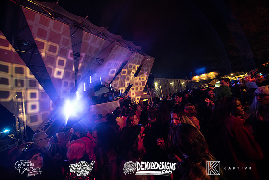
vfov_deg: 81.2
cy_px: 90
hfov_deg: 104.2
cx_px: 134
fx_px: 105
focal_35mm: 14
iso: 2000
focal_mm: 14
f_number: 3.5
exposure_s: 1/80
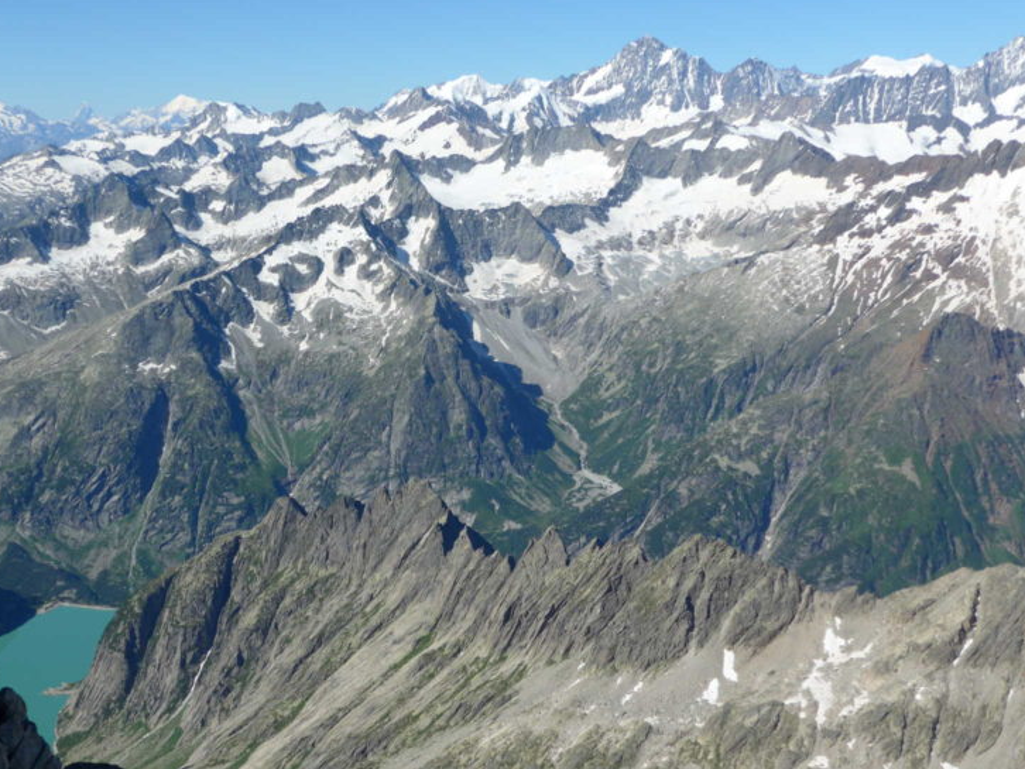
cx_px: 487
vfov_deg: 26.6
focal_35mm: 55
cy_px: 364
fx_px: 1629
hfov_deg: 34.9
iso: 80
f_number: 3.3
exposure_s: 1/1600
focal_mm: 10.7
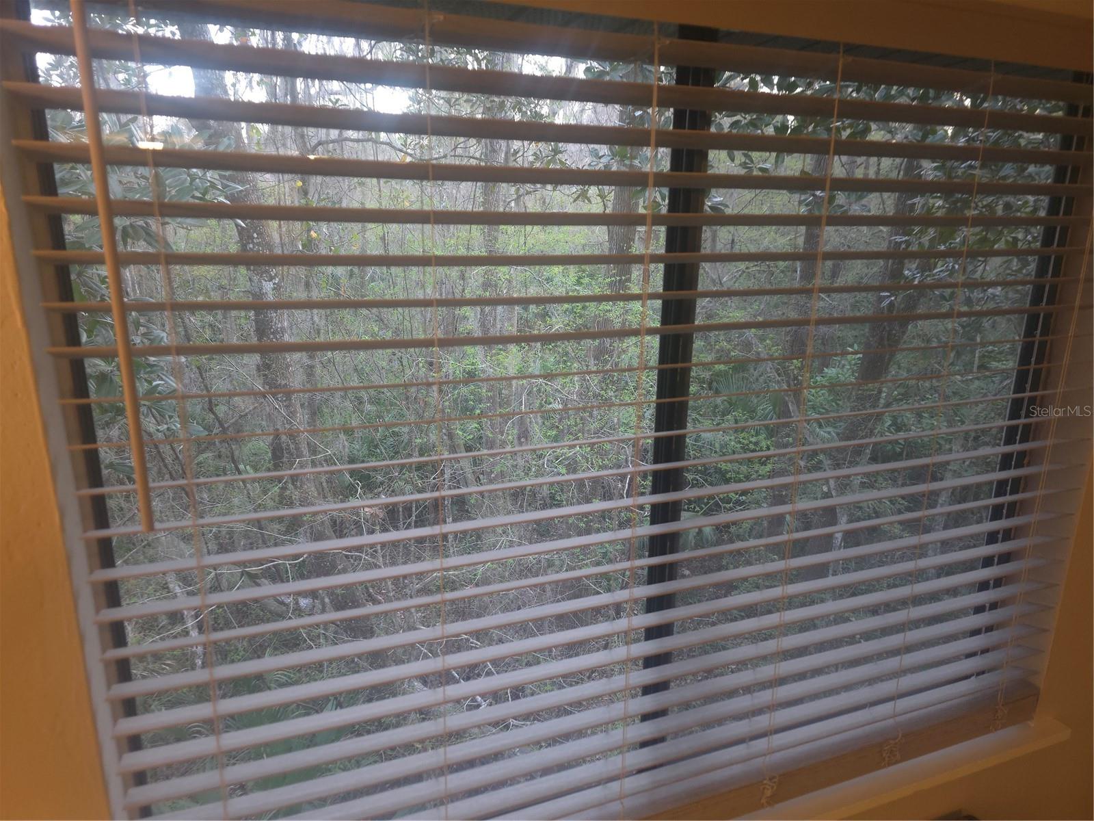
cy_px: 410
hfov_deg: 73.9
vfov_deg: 58.9
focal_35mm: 23
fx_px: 727
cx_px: 547
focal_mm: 6.3
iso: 320
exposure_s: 1/24
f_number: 1.7
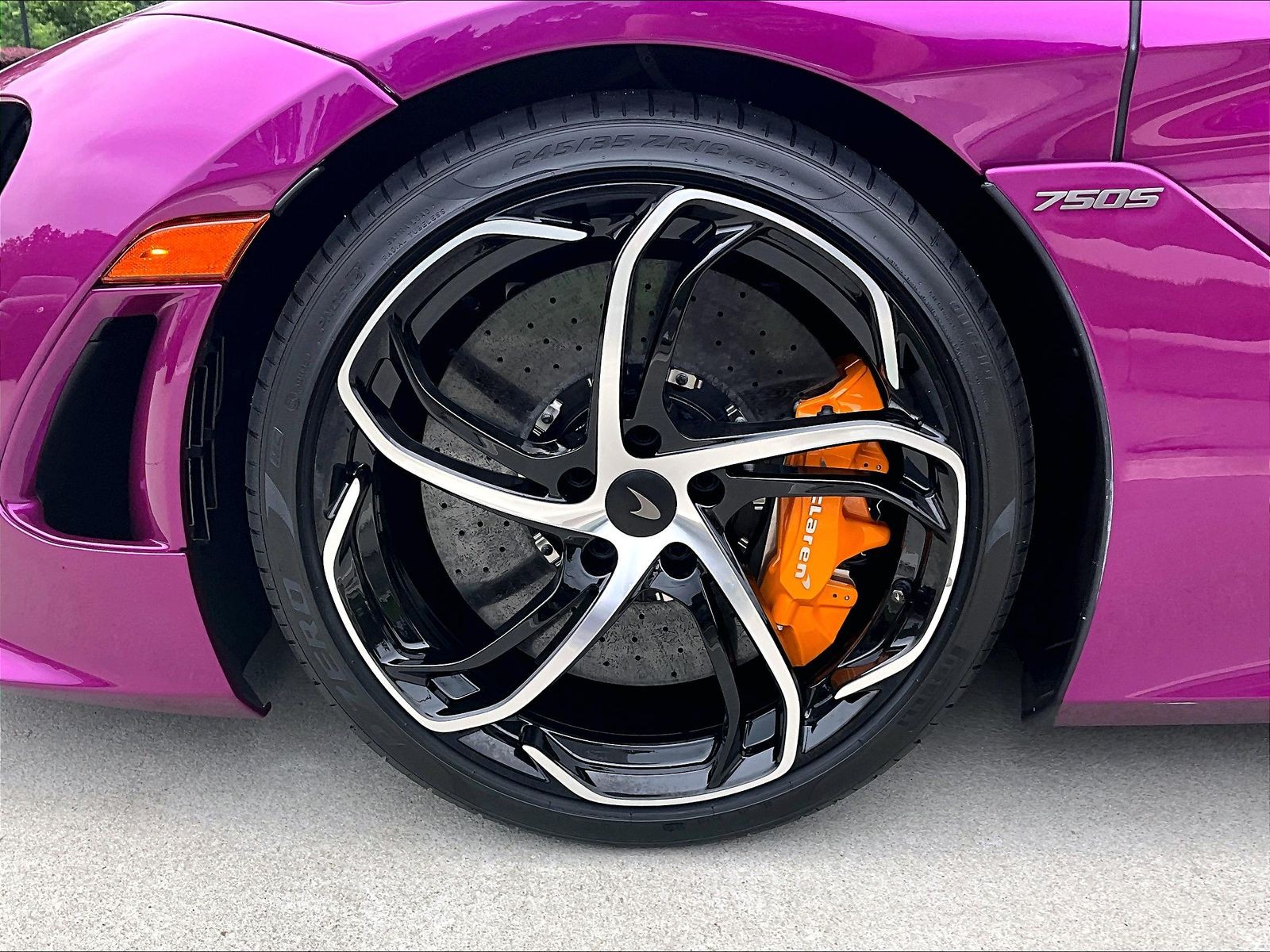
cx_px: 635
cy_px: 476
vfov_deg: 48.2
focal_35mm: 29
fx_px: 1064
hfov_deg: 61.7
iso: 25
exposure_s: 1/439
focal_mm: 3
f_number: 1.8
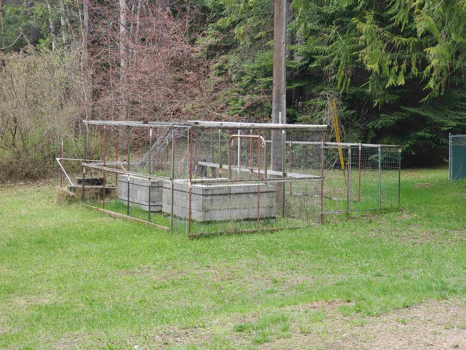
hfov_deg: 36.8
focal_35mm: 52
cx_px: 233
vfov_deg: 28.0
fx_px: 700
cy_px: 175
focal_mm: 6
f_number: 2.4
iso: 80
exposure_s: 1/120
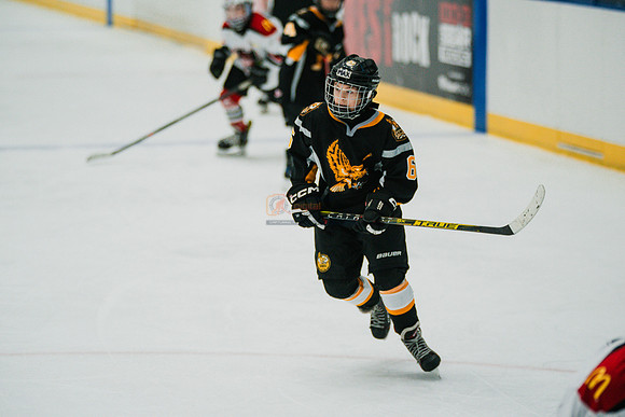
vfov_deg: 7.4
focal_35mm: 186
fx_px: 3230
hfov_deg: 11.1
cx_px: 312
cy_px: 208
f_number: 3.2
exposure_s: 1/2000
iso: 3200
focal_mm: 186
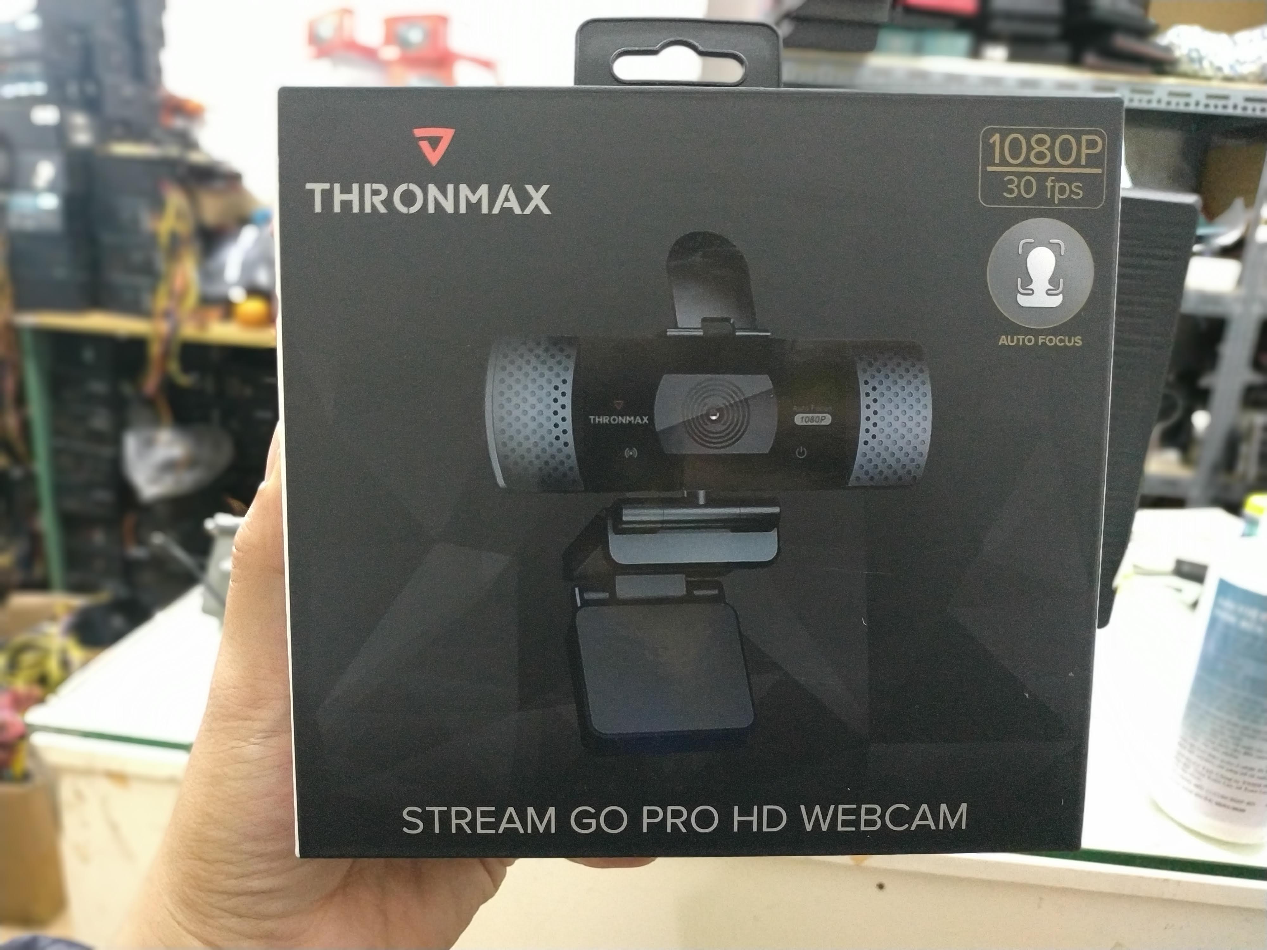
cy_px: 475
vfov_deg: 56.8
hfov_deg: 71.6
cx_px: 634
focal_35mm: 24
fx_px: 878
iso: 1250
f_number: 1.9
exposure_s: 1/20
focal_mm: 3.94
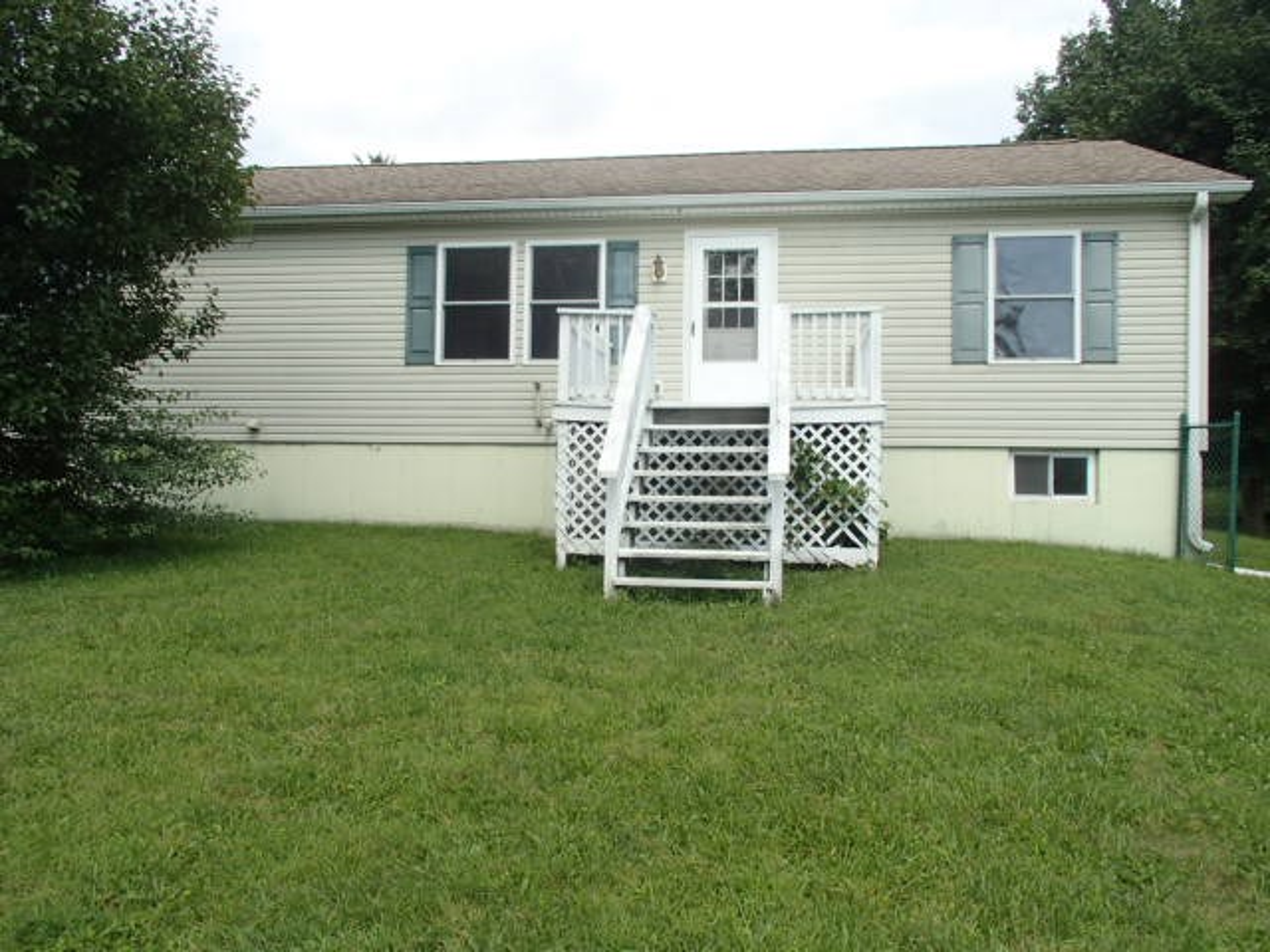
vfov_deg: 49.7
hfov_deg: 63.4
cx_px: 635
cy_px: 476
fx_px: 1027
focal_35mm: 28
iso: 100
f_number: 3.9
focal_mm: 5
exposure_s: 1/640
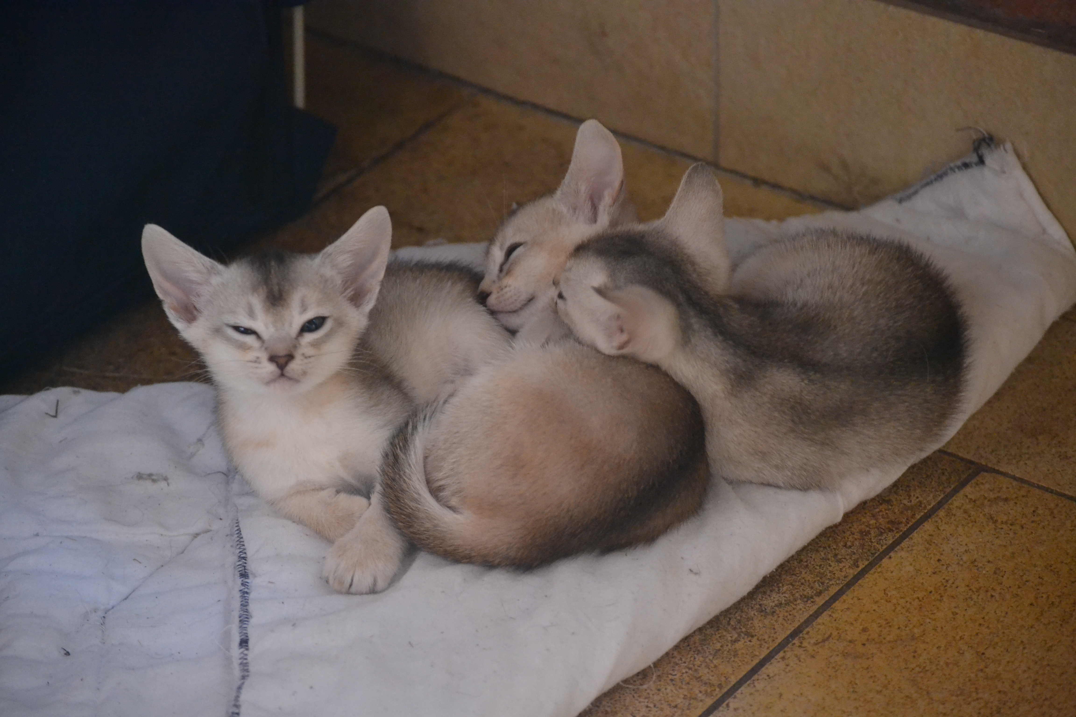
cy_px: 358
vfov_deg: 9.1
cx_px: 538
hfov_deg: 13.7
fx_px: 4483
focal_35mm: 150
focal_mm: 100
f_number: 4.5
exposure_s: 1/8
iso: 3200
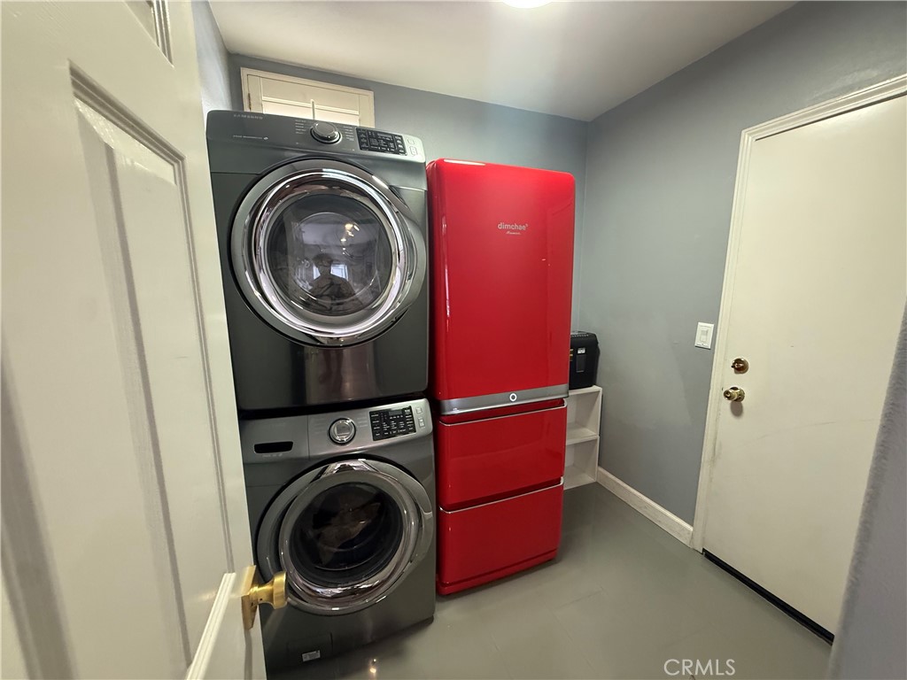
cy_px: 340
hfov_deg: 102.1
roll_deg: -1.0
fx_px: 367
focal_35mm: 14
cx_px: 454
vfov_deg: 85.7
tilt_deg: -10.0
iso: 500
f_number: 2.2
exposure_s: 1/60
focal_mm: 2.22
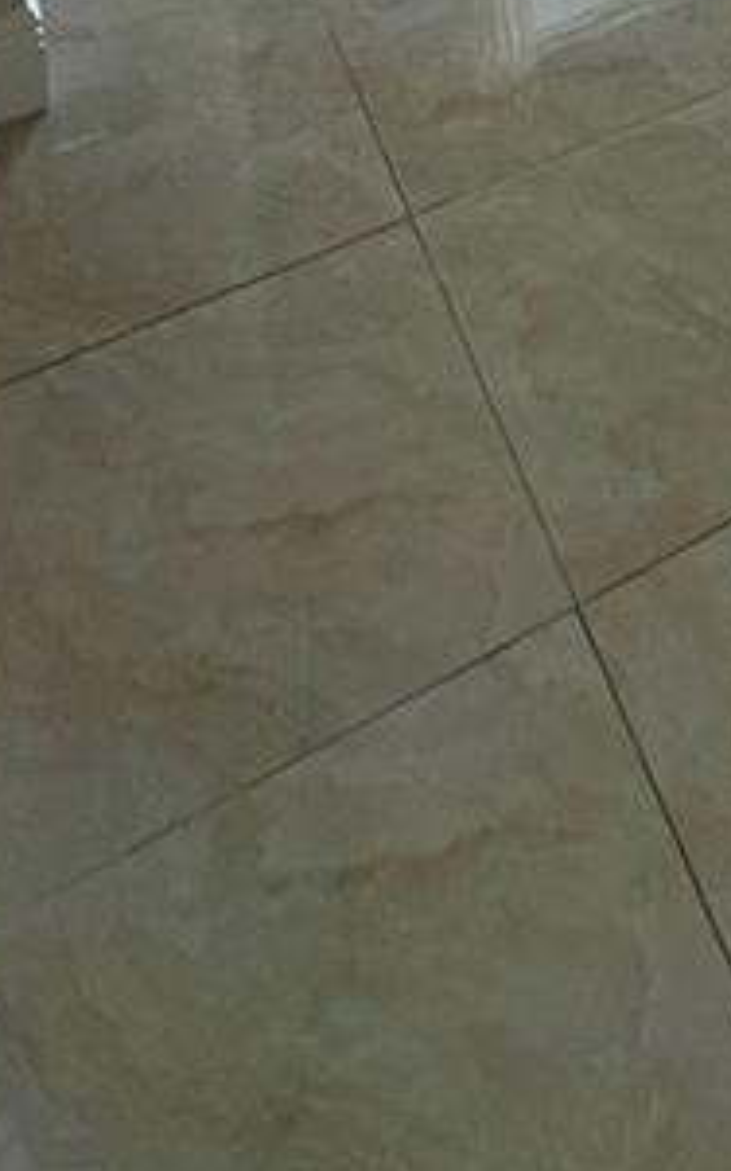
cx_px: 1135
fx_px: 1754
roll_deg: +1.6
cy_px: -934
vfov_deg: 22.2
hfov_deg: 19.9
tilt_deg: -5.6
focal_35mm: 55
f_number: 1.8
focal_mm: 1.57
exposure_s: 1/147
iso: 32
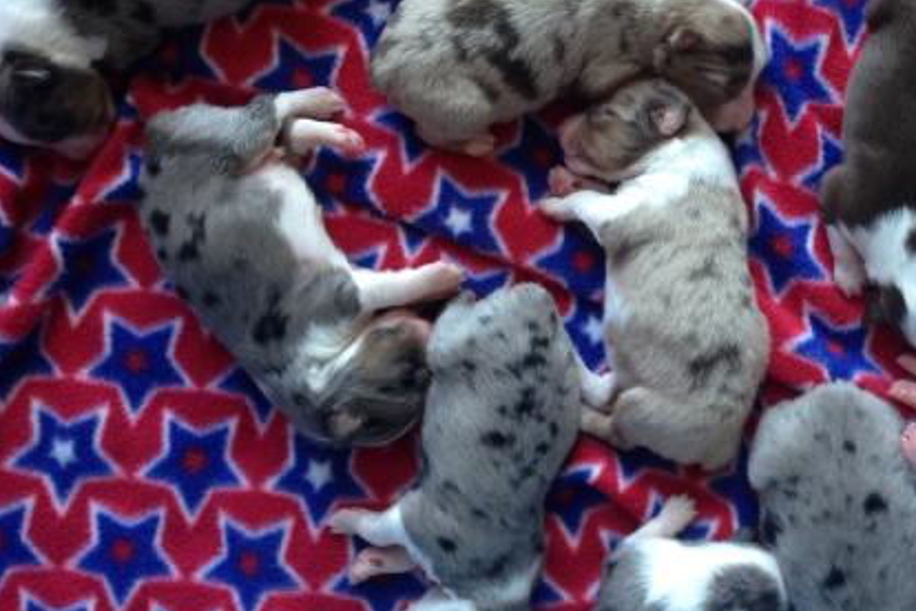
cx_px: 701
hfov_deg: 33.7
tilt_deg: -87.1
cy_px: 260
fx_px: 1476
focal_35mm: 58
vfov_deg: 23.4
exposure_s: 1/20
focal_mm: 4.12
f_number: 2.4
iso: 125
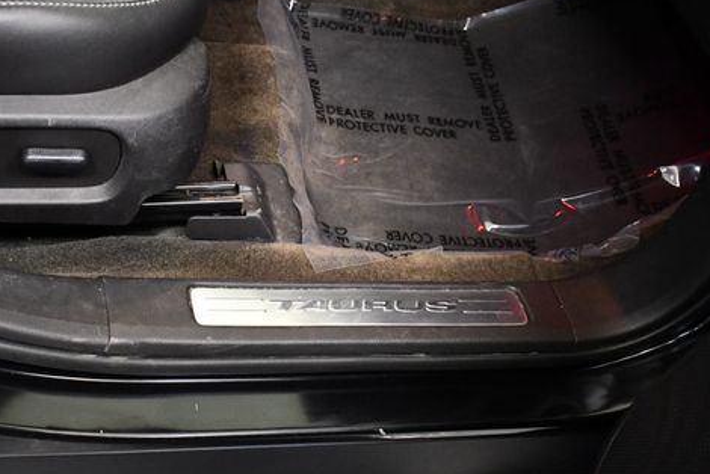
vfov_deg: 27.4
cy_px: 306
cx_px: 263
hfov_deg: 40.0
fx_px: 967
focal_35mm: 49
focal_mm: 18
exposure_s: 1/80
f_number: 3.5
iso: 3200
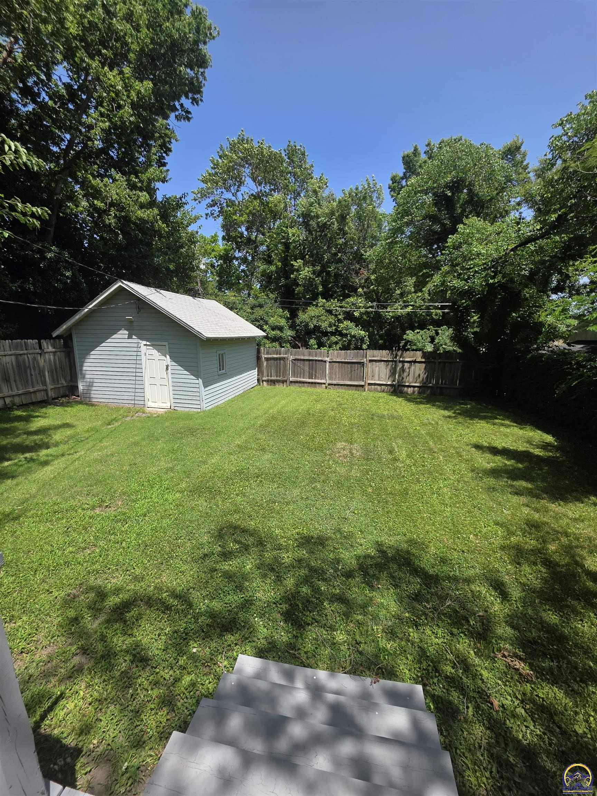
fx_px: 299
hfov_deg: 89.9
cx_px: 298
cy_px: 398
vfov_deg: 106.2
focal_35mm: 13
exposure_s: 1/1347
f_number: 1.9
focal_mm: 2.2
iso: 40
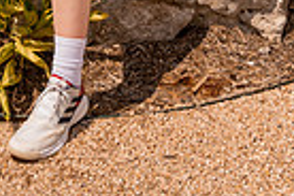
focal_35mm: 78
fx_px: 637
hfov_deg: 25.5
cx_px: 60
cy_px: -262
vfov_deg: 13.4
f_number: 13
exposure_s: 1/200
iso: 250
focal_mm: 24
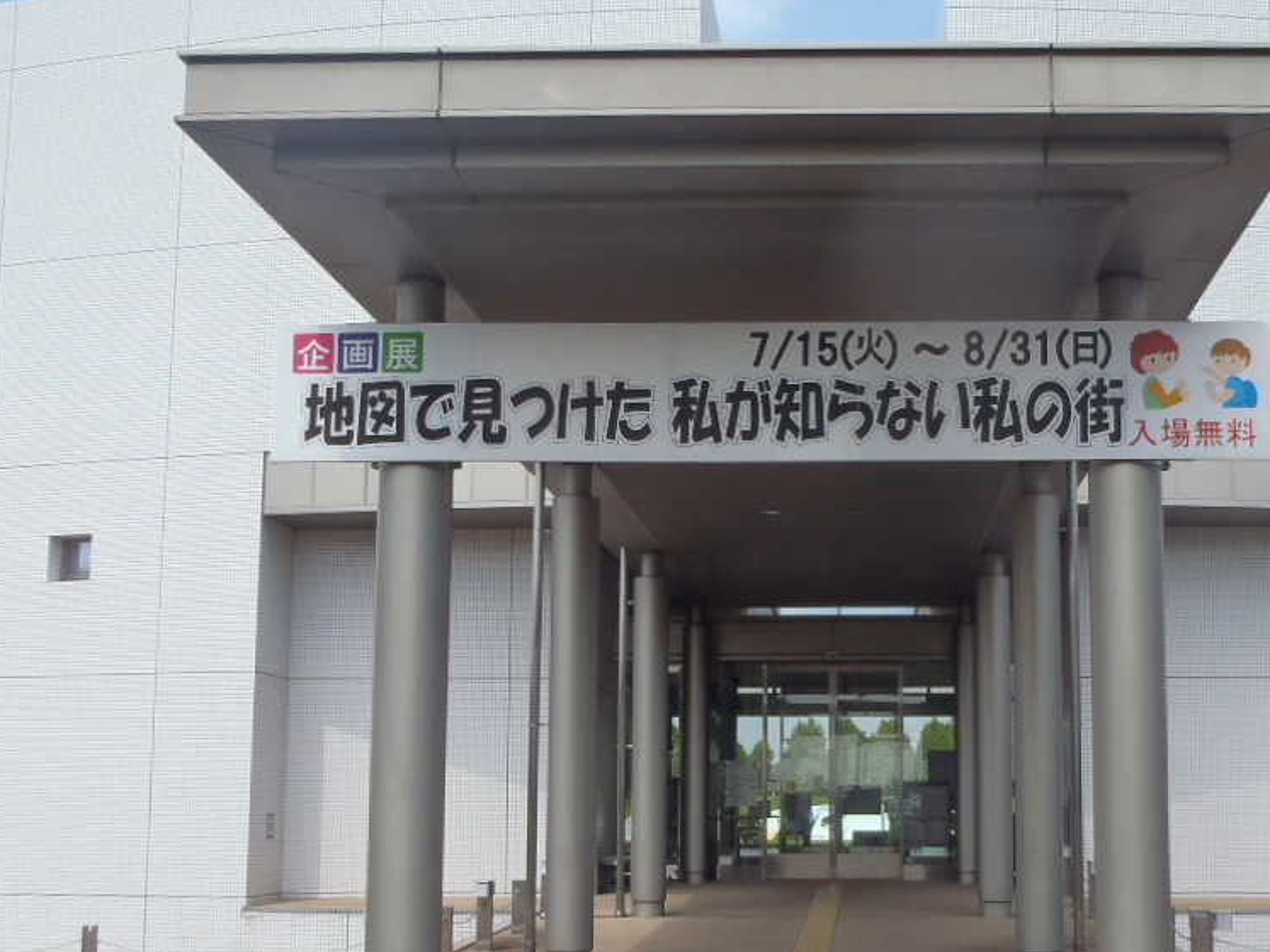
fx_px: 1761
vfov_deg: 30.1
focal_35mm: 48
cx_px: 835
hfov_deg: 39.2
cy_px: 595
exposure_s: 1/400
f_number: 3.9
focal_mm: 5
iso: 80
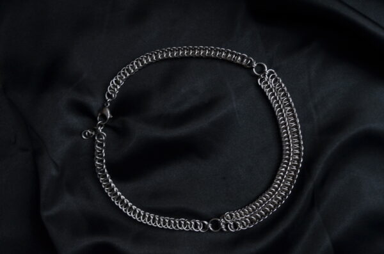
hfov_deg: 41.2
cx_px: 192
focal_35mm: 48
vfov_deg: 27.9
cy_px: 127
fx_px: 511
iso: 400
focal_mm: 32
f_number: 5.6
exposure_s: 1/25
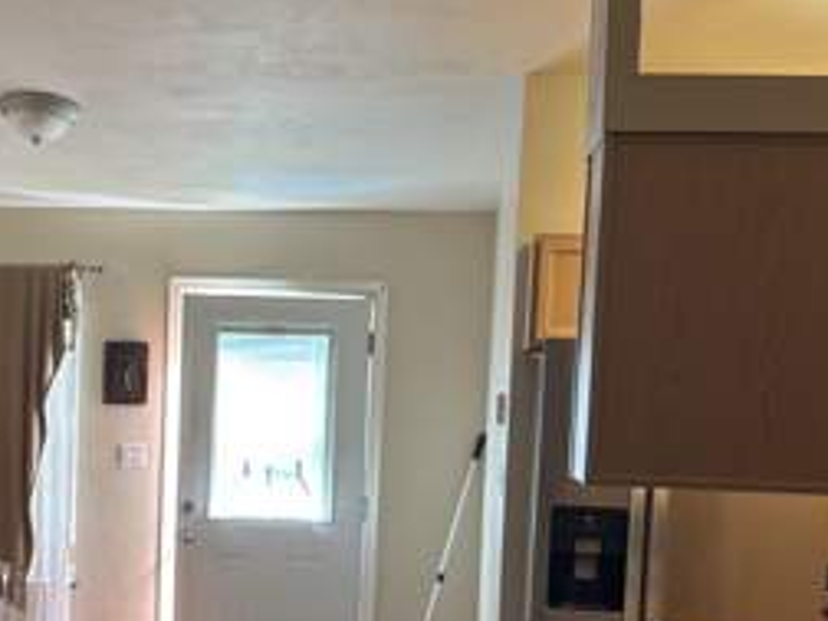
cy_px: 496
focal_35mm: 61
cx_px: 181
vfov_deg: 23.7
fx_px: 1459
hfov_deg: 31.0
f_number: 1.78
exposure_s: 1/60
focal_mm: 6.76
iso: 200
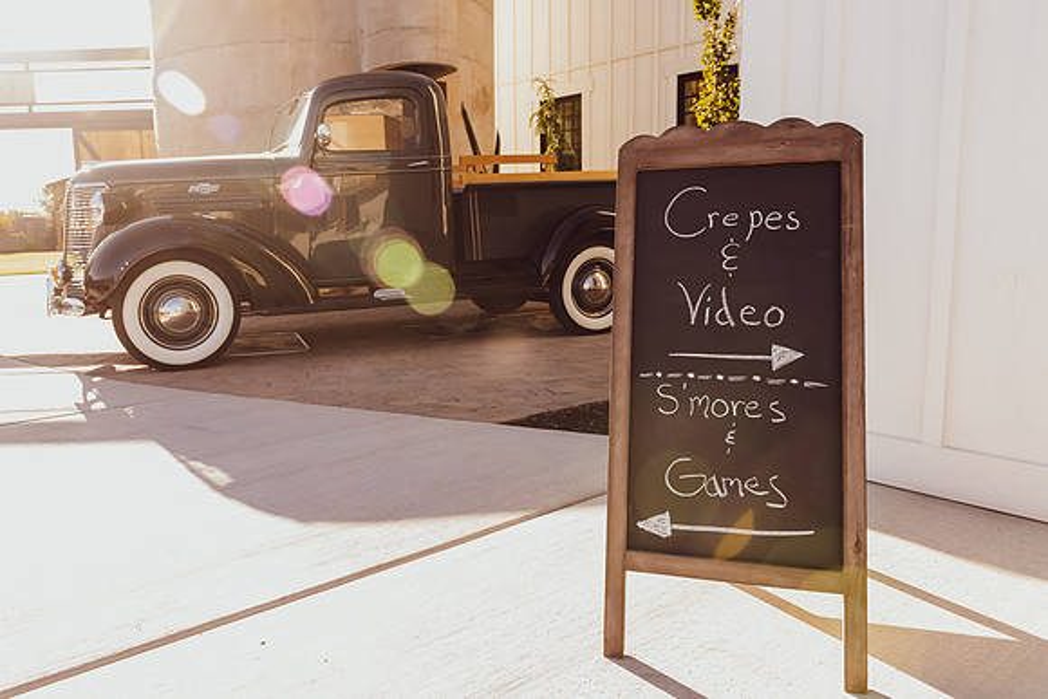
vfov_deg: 47.4
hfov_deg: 66.6
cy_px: 329
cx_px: 471
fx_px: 796
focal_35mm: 27
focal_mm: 24
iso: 1250
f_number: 6.3
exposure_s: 1/400
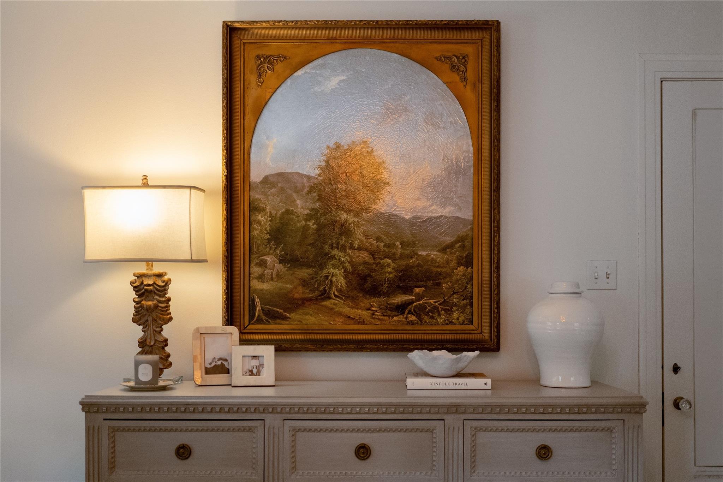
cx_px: 362
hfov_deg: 54.4
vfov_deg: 37.8
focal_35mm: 35
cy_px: 241
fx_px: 703
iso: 5000
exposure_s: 1/640
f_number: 2
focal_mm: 35
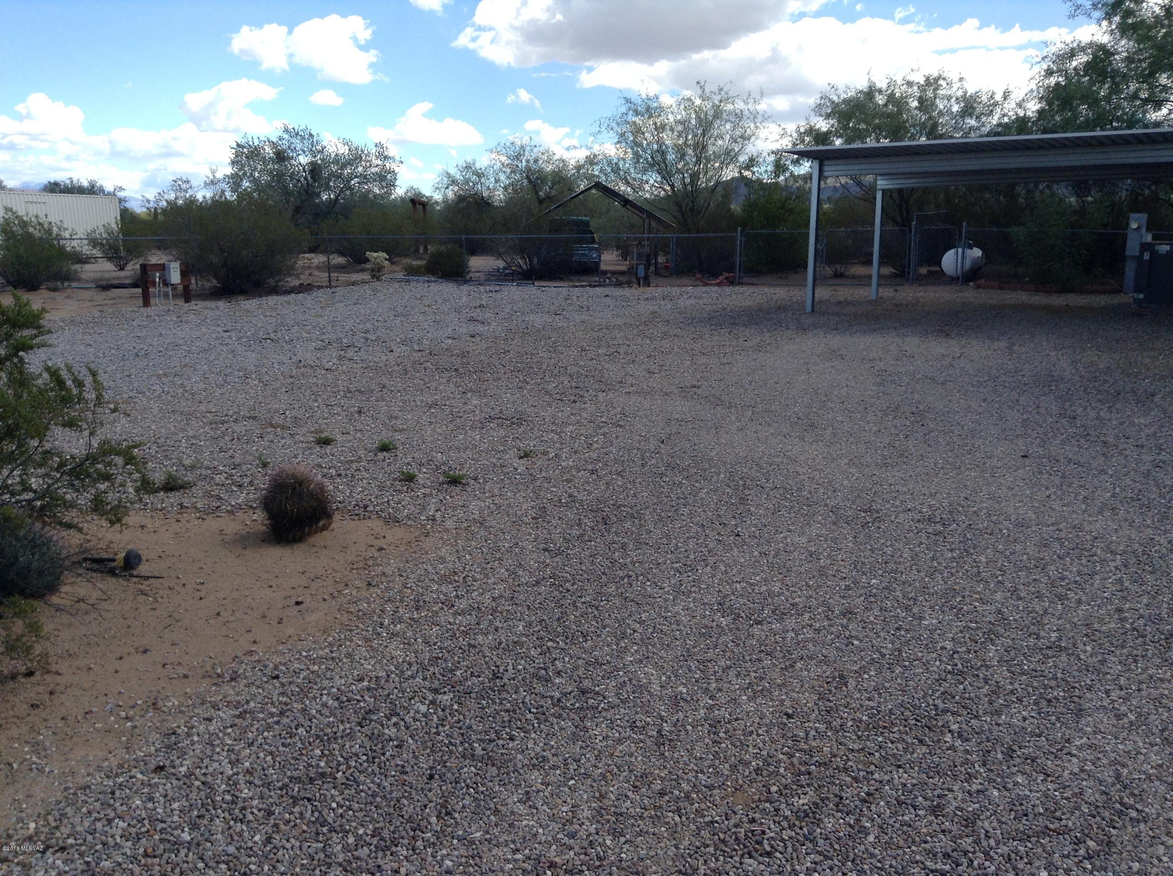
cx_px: 586
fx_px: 1117
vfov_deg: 42.8
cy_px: 438
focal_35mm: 33
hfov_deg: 55.4
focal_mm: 3.3
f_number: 2.4
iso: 25
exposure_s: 1/752
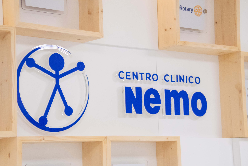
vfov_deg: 13.4
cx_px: 124
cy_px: 83
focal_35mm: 102
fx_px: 703
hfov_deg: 20.0
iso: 1600
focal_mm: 68
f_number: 6.3
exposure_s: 1/125
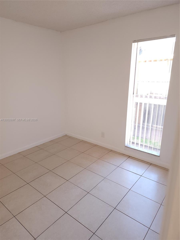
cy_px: 120
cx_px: 90
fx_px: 159
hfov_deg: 58.9
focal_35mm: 23
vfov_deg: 73.9
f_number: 1.8
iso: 100
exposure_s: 1/60
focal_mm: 6.4
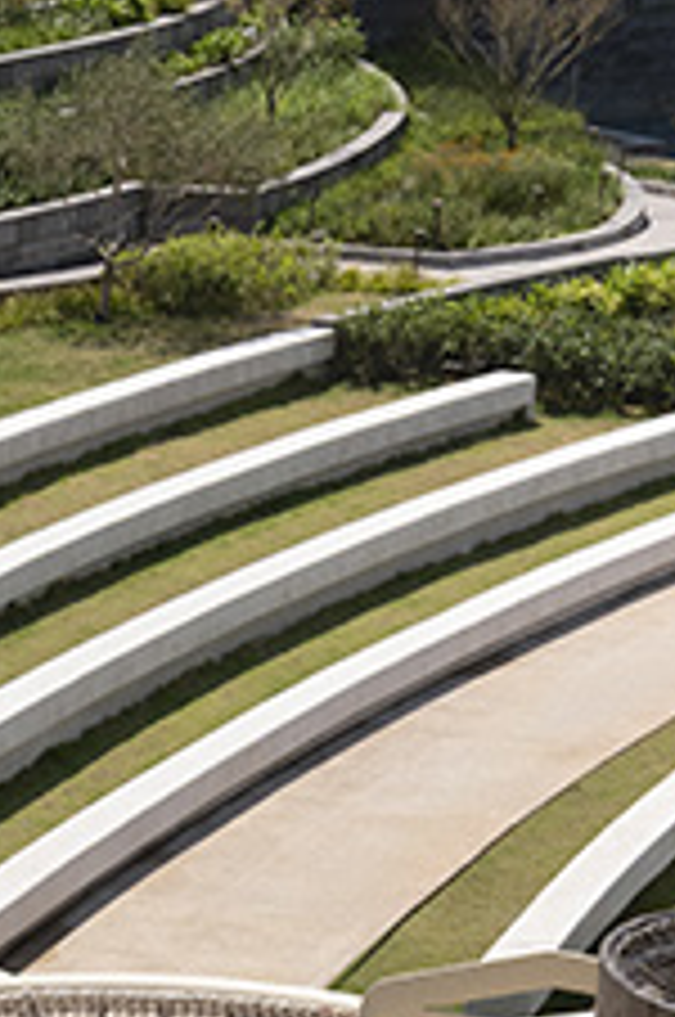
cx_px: -245
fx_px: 4626
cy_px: 2005
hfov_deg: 8.2
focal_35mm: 164
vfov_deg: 11.4
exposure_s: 1/400
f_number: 8
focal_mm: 38
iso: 400
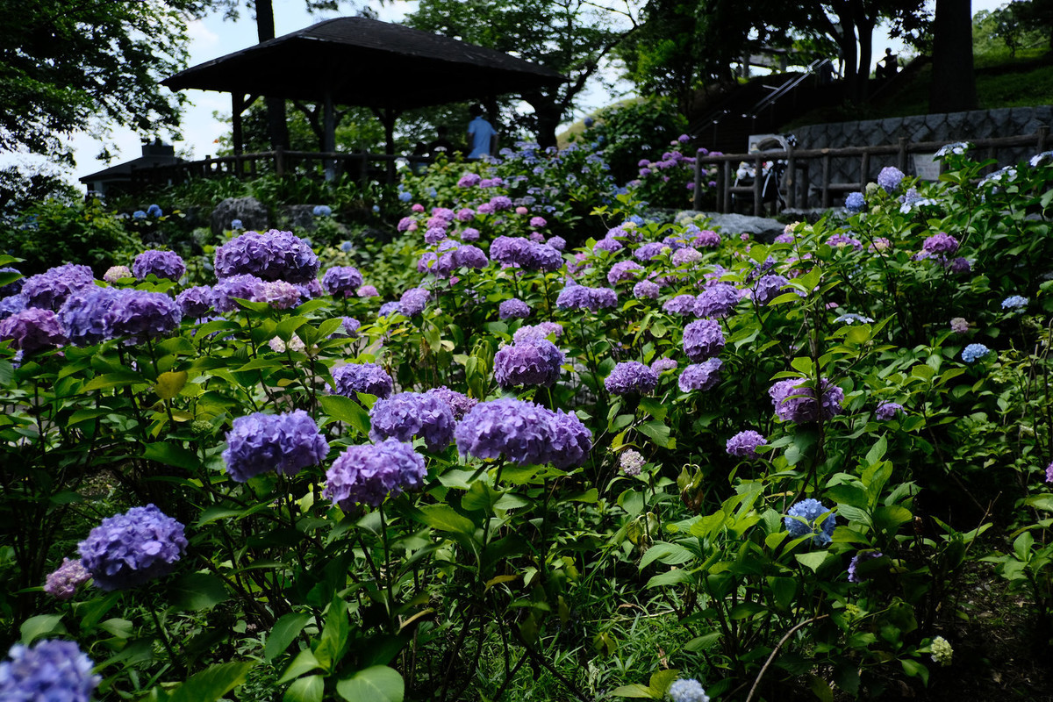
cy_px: 351
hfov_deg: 67.4
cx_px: 526
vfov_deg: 47.9
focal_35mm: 27
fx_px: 790
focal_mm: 18
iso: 640
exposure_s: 1/4700
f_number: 2
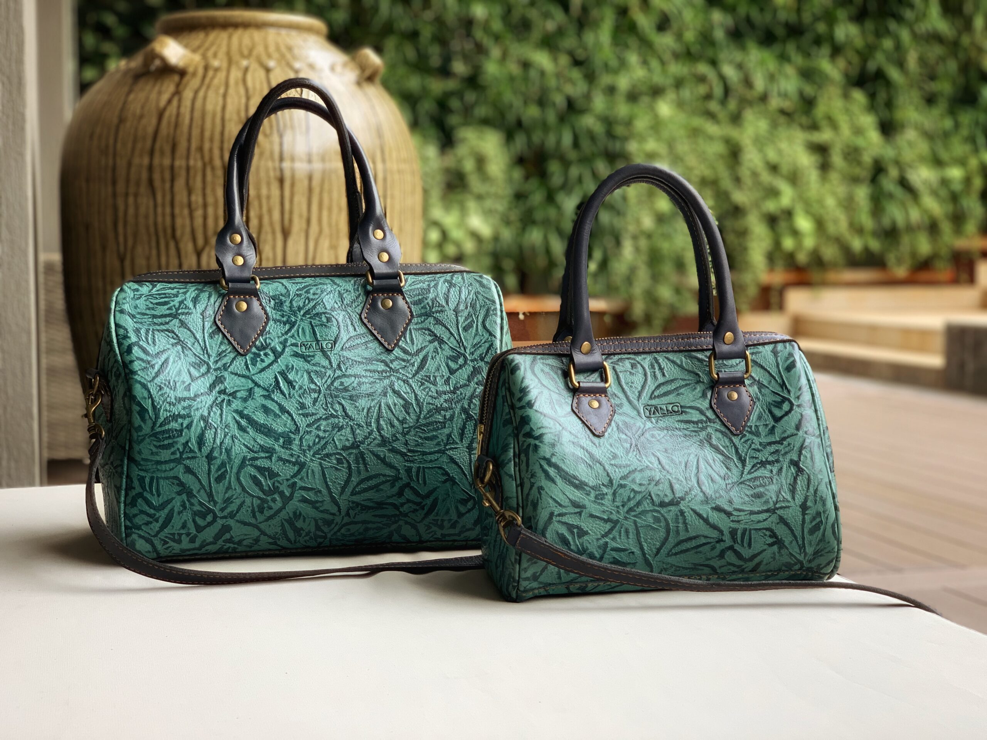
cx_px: 494
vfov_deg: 28.0
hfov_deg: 36.8
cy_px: 370
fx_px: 1483
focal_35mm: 52
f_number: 2.4
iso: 25
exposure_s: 1/122
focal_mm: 6
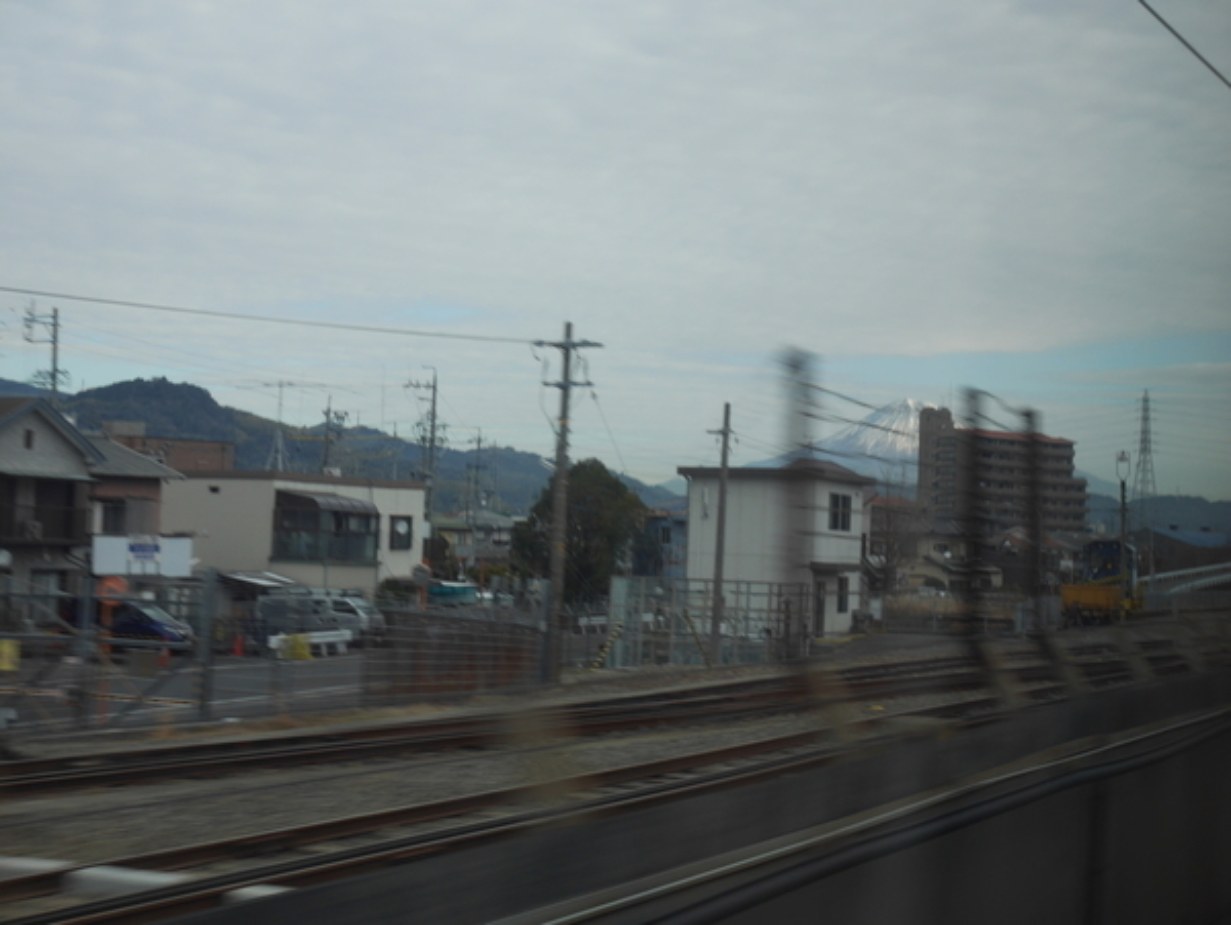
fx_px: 2278
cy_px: 462
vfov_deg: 23.0
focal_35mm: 64
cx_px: 616
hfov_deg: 30.2
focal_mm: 32
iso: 200
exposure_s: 1/200
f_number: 6.3
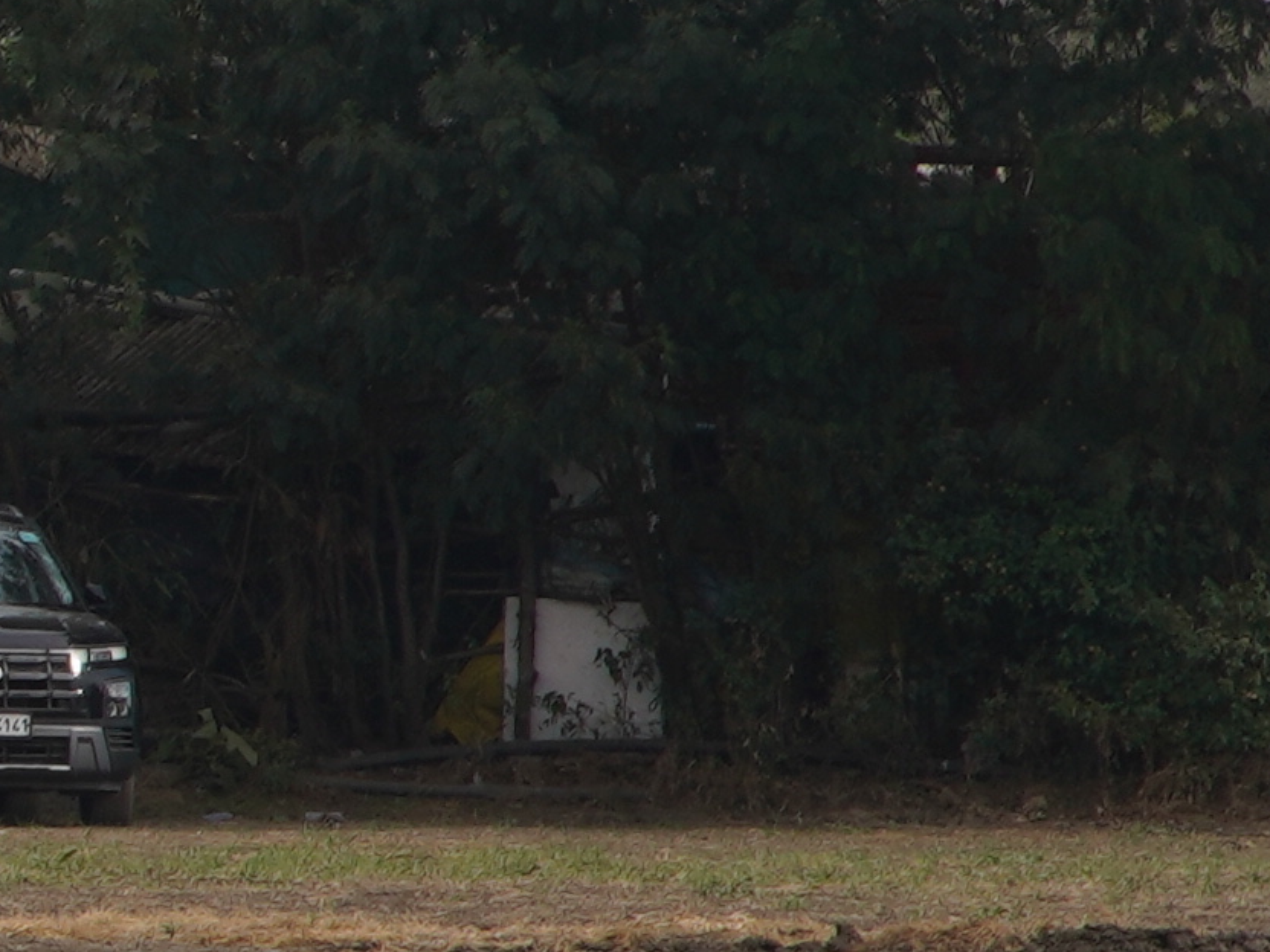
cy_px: 461
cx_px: -1504
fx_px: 7888
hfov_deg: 8.6
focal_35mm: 215
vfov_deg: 6.9
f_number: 6.3
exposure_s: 1/250
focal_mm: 24
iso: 100
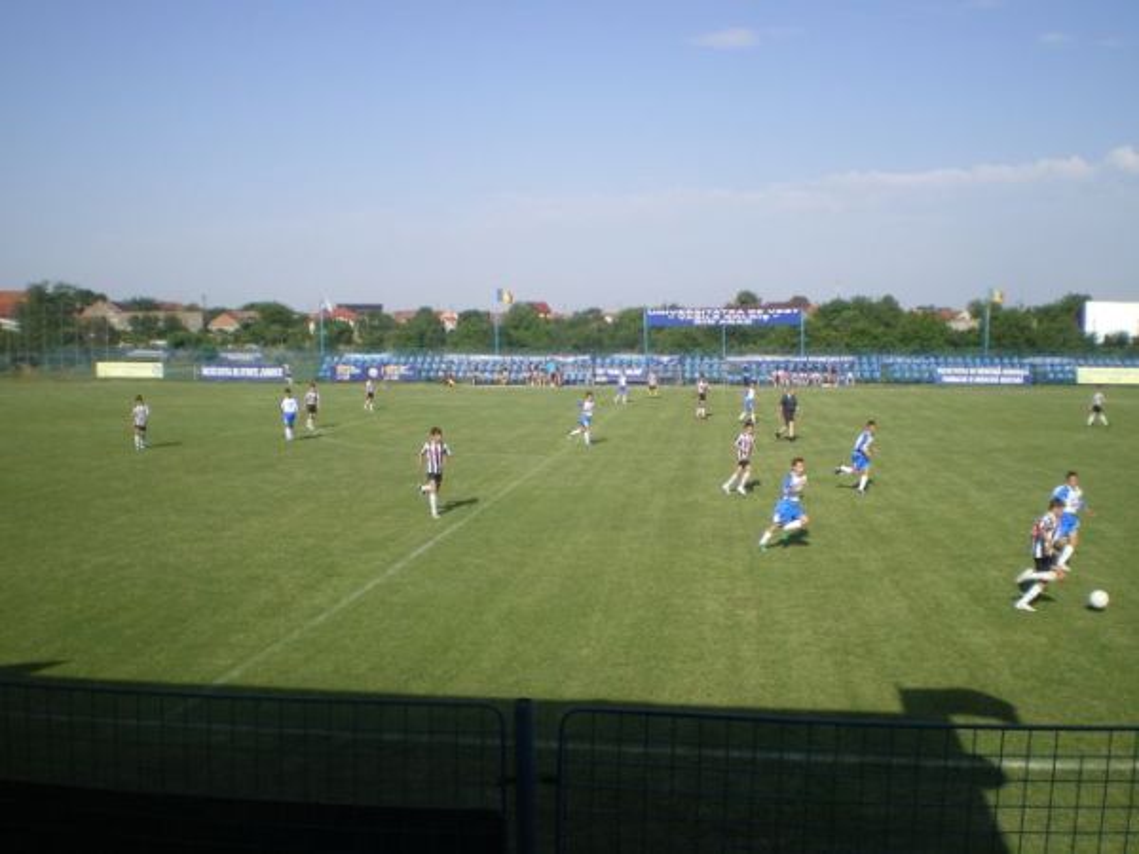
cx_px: 570
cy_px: 427
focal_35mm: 38
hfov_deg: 49.0
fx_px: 1250
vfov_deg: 37.7
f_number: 4.6
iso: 64
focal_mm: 6.3
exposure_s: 1/320
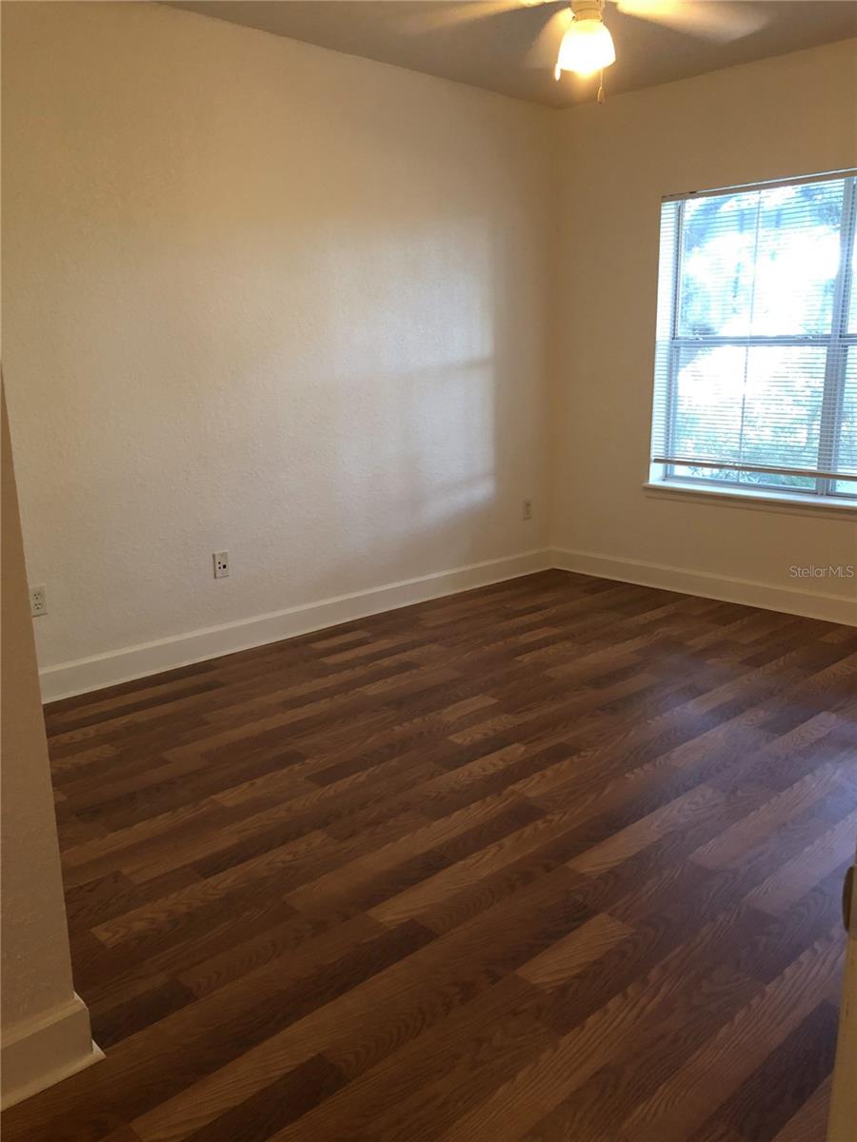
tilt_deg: -13.2
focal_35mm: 28
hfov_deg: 49.7
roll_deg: +2.0
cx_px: 428
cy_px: 571
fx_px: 924
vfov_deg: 63.4
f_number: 1.8
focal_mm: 3.99
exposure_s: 1/12
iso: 100
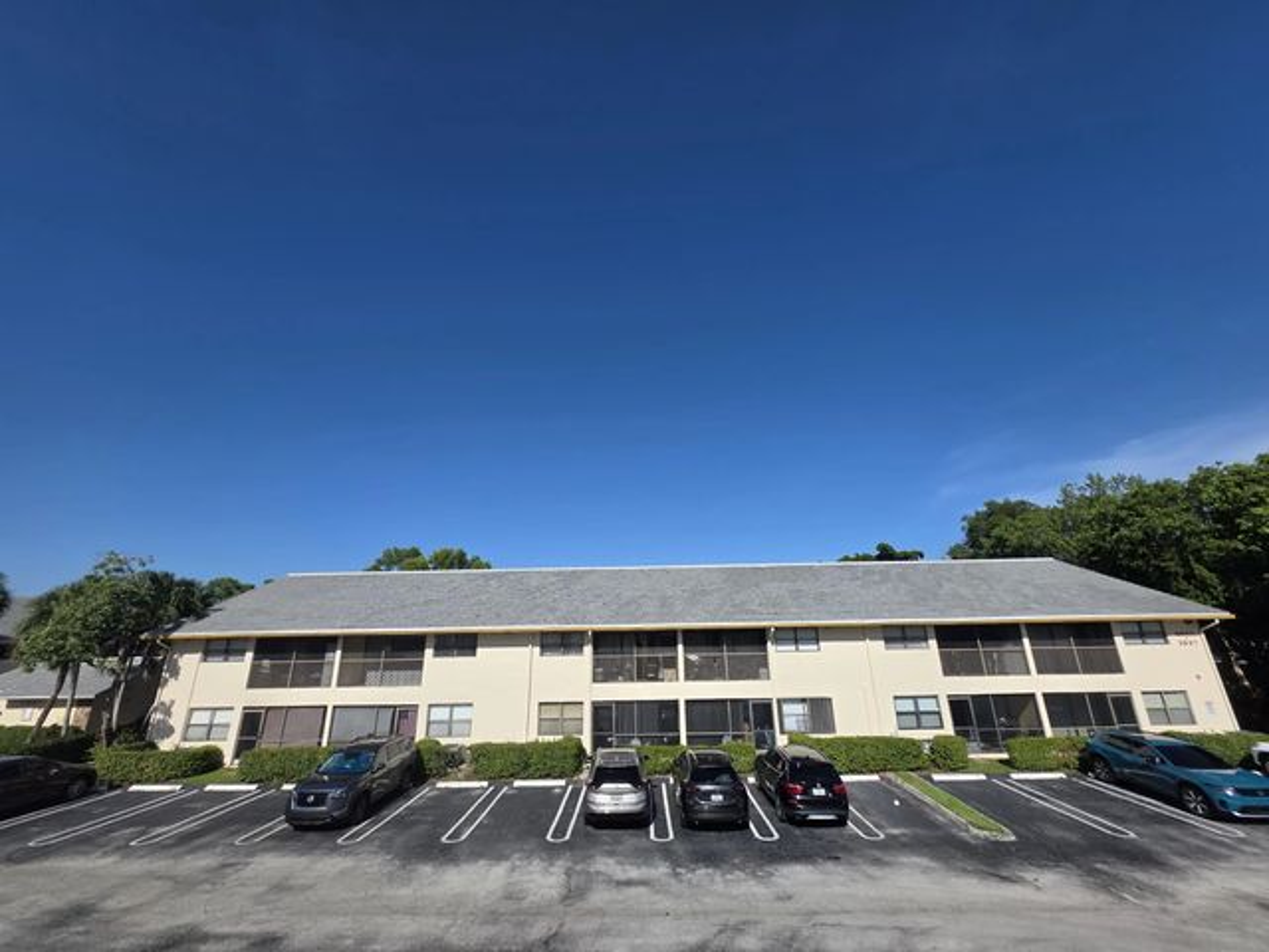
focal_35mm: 13
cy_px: 476
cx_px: 634
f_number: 1.9
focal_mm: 2.2
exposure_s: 1/3300
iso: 40
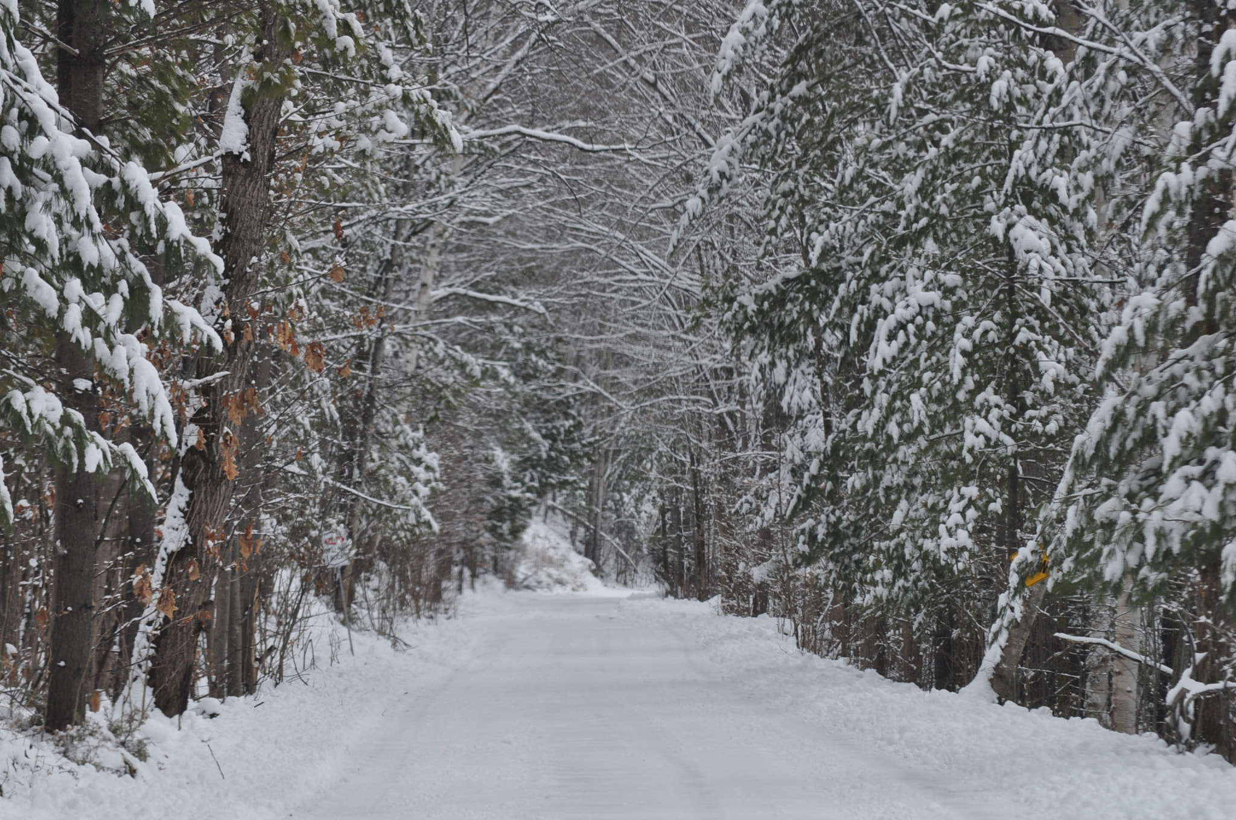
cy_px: 410
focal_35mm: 300
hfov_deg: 6.9
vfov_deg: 4.6
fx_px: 10287
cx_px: 618
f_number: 10
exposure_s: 1/250
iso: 200
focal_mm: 200
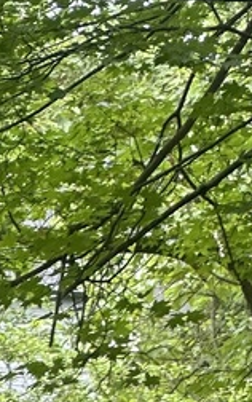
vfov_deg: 5.4
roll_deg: -2.9
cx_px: 611
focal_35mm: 388
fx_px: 4254
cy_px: 110
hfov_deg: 3.3
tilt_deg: +1.6
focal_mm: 9
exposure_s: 1/99
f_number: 2.8
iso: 80
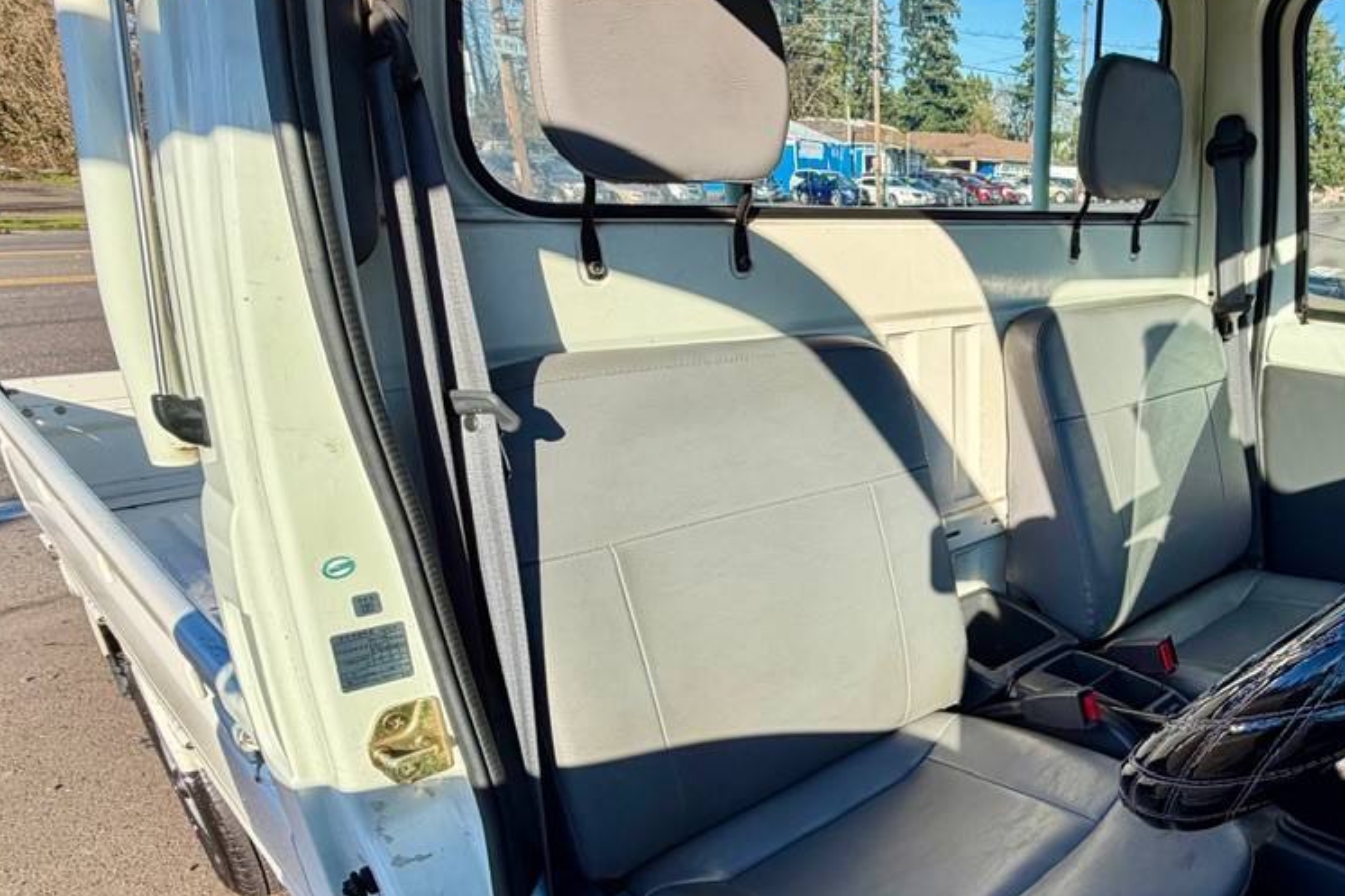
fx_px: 934
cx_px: 1049
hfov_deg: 65.9
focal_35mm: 25
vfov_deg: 50.2
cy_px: 611
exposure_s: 1/596
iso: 40
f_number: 2.2
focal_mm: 2.22
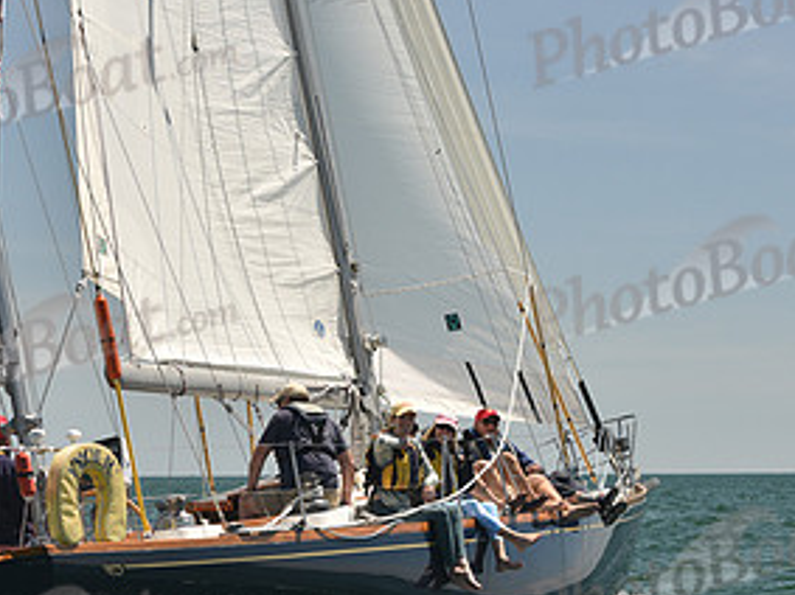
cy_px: 459
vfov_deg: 10.7
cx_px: 385
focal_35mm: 138
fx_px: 3168
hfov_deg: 14.3
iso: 250
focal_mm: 70
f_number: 5
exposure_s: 1/800
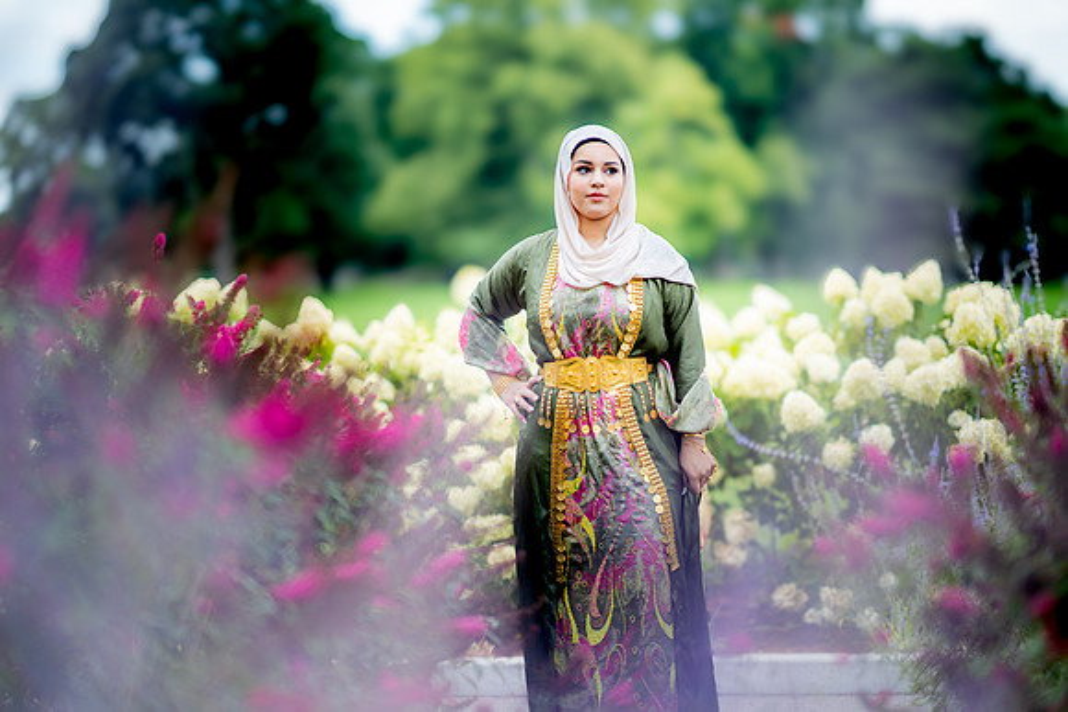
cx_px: 534
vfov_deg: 16.1
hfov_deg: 23.9
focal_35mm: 85
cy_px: 356
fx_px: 2522
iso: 100
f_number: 1.4
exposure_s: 1/1250
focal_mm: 85
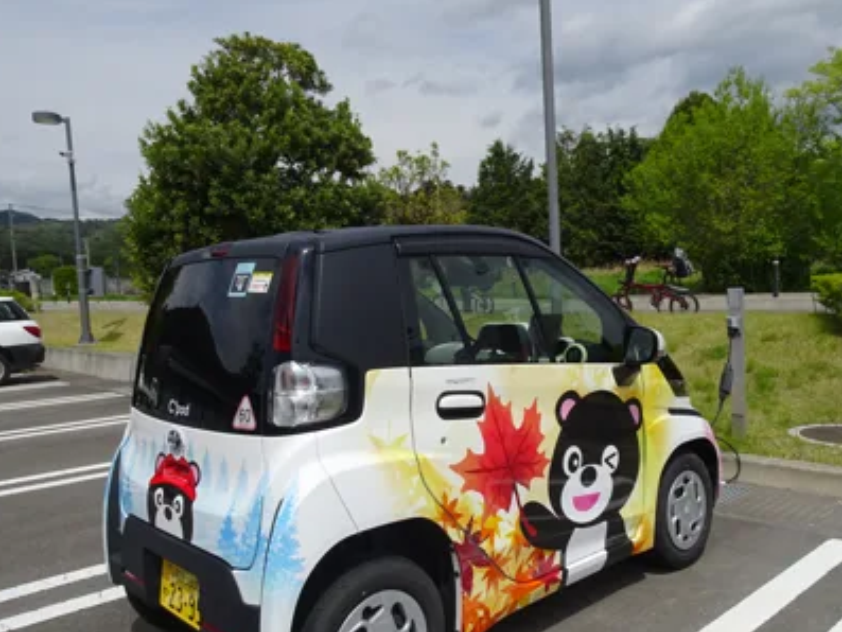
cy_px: 344
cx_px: 460
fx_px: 706
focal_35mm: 29
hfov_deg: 61.5
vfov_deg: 48.2
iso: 80
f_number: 3.5
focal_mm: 4.1
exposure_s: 1/2000
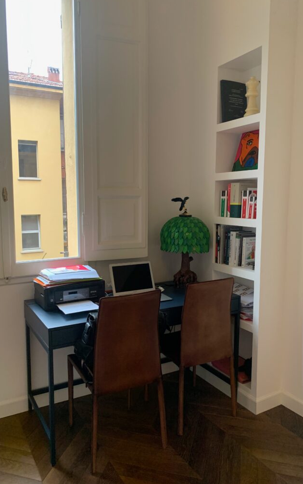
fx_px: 370
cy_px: 240
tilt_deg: -6.4
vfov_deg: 66.5
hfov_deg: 44.5
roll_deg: -0.8
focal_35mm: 28
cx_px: 143
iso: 160
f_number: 1.8
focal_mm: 4.25
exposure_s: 1/50
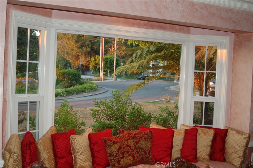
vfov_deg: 31.8
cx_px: 126
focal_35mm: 42
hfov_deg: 46.5
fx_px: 295
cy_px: 84
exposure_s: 1/60
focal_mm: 28
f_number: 3.3
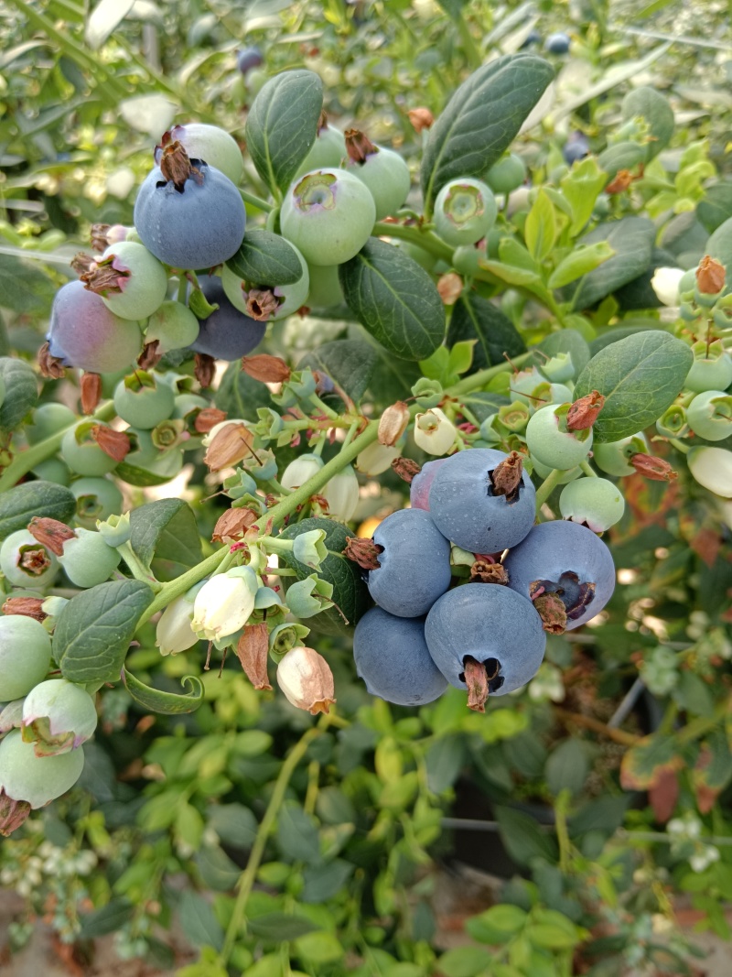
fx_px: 733
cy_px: 488
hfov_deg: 53.1
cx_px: 366
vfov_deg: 67.3
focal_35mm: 26
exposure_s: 1/100
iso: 105
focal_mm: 4.05
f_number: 1.8
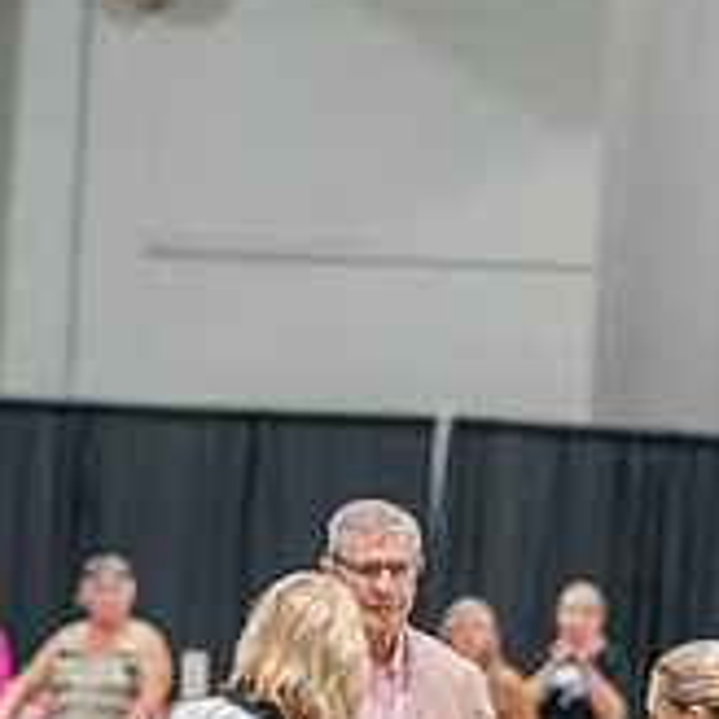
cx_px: 250
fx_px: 7402
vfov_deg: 5.5
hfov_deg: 5.6
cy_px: 822
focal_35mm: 315
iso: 6400
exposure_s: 1/250
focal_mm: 105
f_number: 2.8
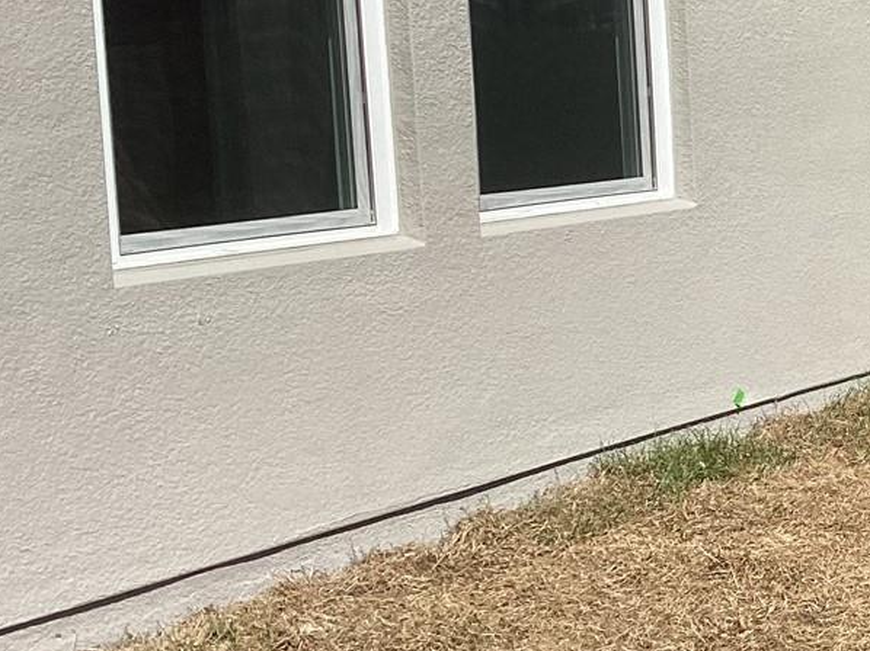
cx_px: 1088
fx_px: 2085
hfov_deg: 21.6
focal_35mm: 83
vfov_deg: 17.7
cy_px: 243
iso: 25
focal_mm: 3.3
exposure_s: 1/1942
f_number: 2.4
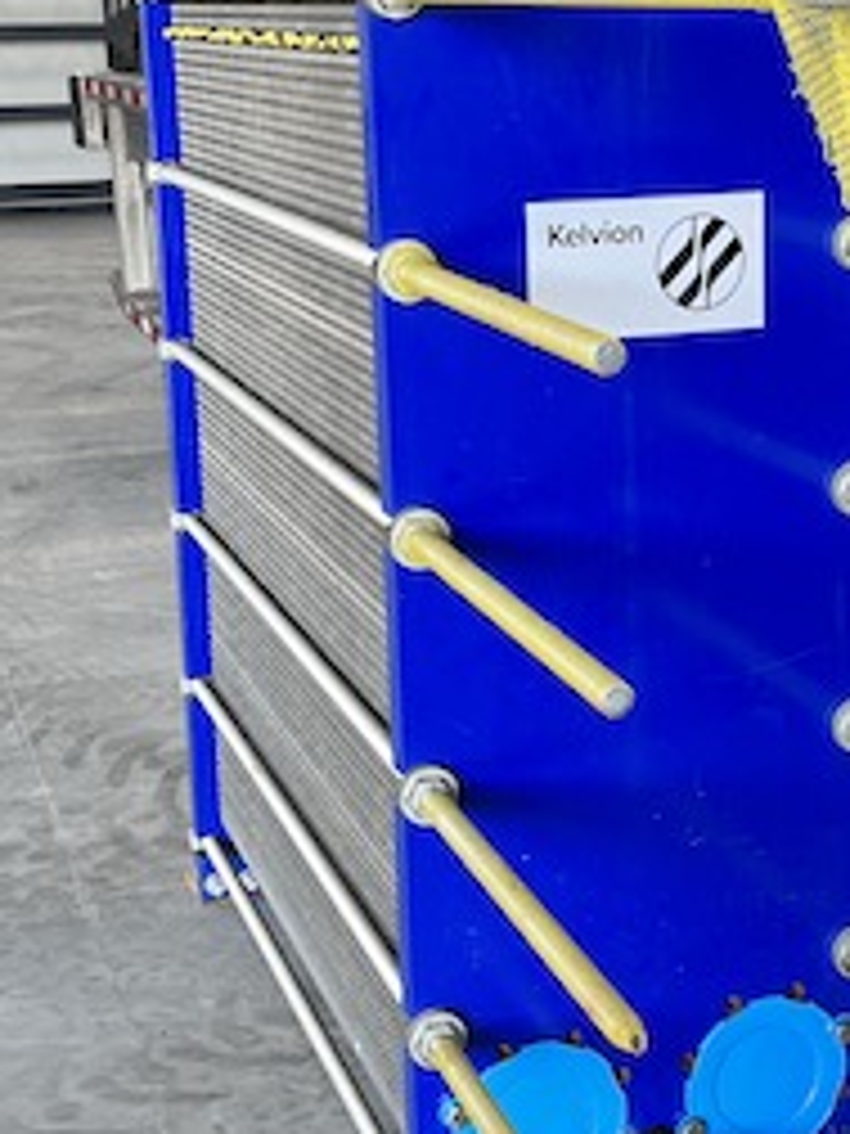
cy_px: 459
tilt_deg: -11.1
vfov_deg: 29.3
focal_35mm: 66
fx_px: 2161
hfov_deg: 21.9
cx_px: 706
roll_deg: +1.5
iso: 64
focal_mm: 5.1
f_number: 1.6
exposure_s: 1/122
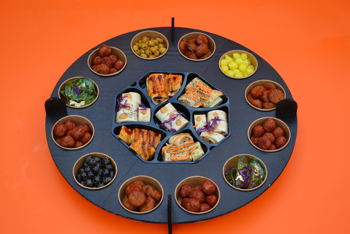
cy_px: 117
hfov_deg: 29.9
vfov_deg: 20.2
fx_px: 656
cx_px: 175
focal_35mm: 68
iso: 180
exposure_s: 1/125
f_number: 5.6
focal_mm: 45
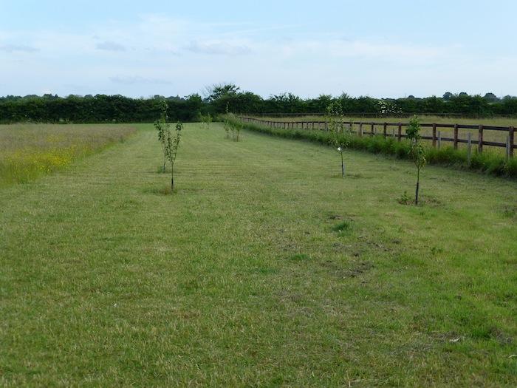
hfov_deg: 31.2
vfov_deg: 23.7
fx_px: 926
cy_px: 194
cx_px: 258
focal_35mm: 62
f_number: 4.8
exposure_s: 1/250
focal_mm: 11
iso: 100
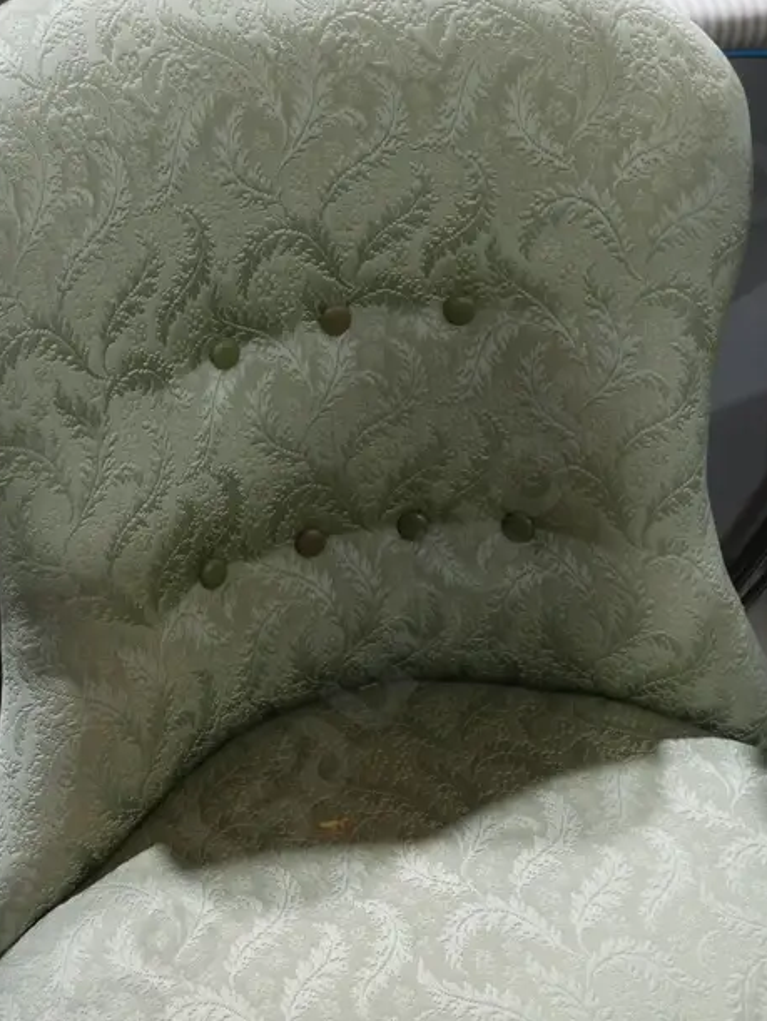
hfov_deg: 22.0
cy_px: 675
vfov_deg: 28.8
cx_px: 377
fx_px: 1977
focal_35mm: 67
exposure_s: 1/60
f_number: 4.4
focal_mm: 20
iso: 640
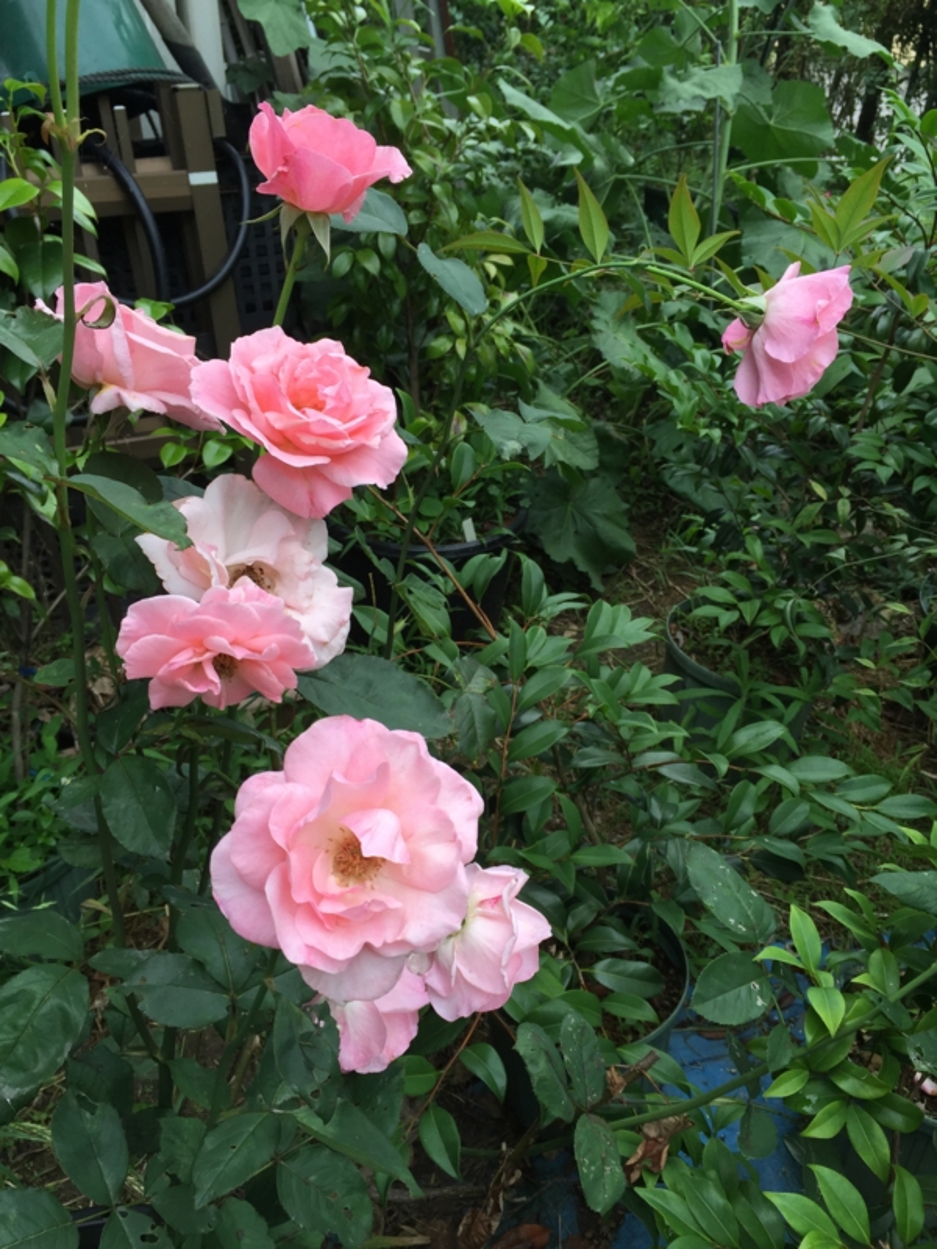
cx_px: 468
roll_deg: -1.2
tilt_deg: -34.2
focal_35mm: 29
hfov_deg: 48.2
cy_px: 624
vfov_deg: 61.7
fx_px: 1047
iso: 32
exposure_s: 1/319
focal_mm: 4.15
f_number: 2.2
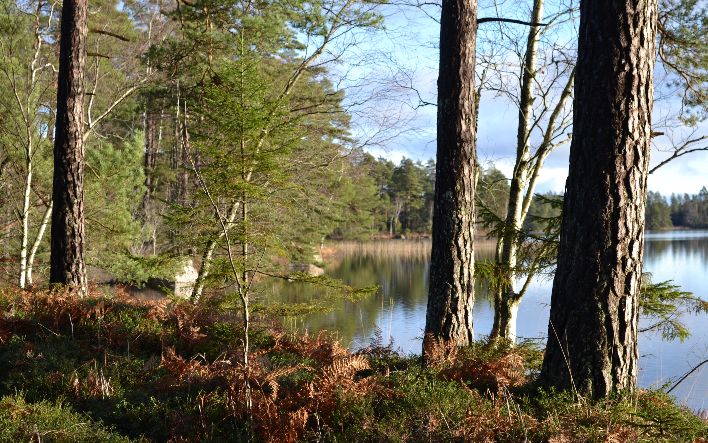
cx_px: 354
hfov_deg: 29.0
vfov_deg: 18.3
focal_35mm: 71
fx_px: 1370
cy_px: 211
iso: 100
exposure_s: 1/125
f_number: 5.6
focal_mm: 46
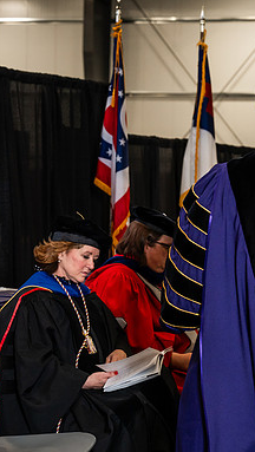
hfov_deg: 10.8
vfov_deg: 19.3
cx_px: 289
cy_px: 227
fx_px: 1332
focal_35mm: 111
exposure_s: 1/200
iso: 1250
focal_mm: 70
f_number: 5
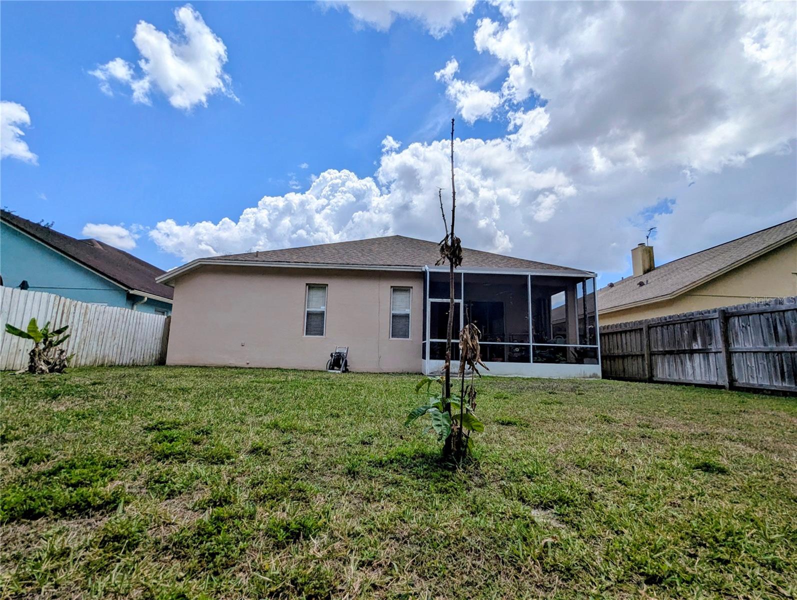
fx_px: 369
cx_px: 398
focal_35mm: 16
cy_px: 300
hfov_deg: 94.4
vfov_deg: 78.2
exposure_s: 1/3205
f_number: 2.2
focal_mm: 2.35
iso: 48
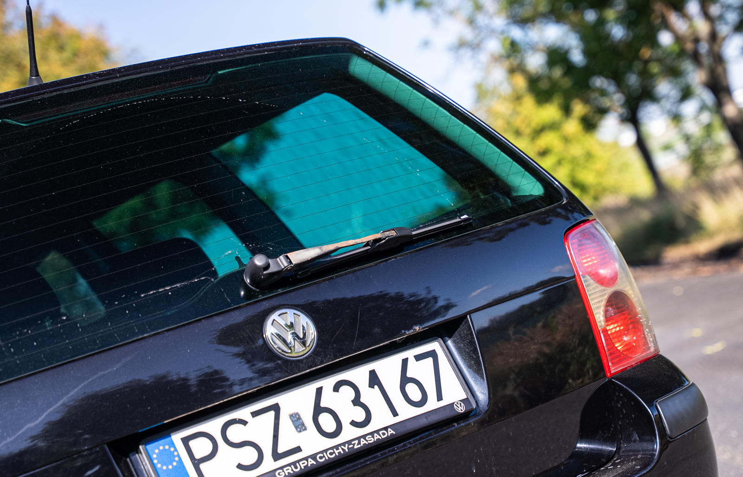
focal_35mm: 85
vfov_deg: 15.7
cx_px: 424
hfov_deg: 24.2
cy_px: 238
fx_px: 1730
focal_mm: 70
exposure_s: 1/200
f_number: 3.5
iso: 160
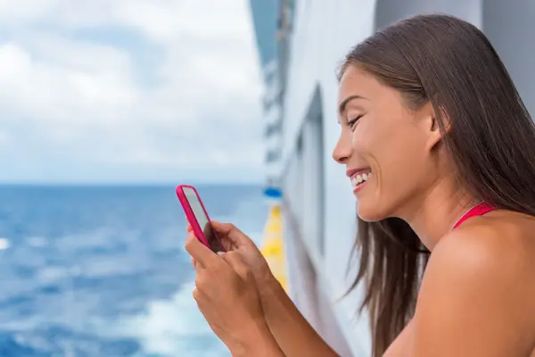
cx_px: 268
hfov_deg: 54.4
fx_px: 520
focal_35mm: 35
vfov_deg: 37.9
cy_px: 178
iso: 100
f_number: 3.2
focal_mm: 35
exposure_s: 1/800
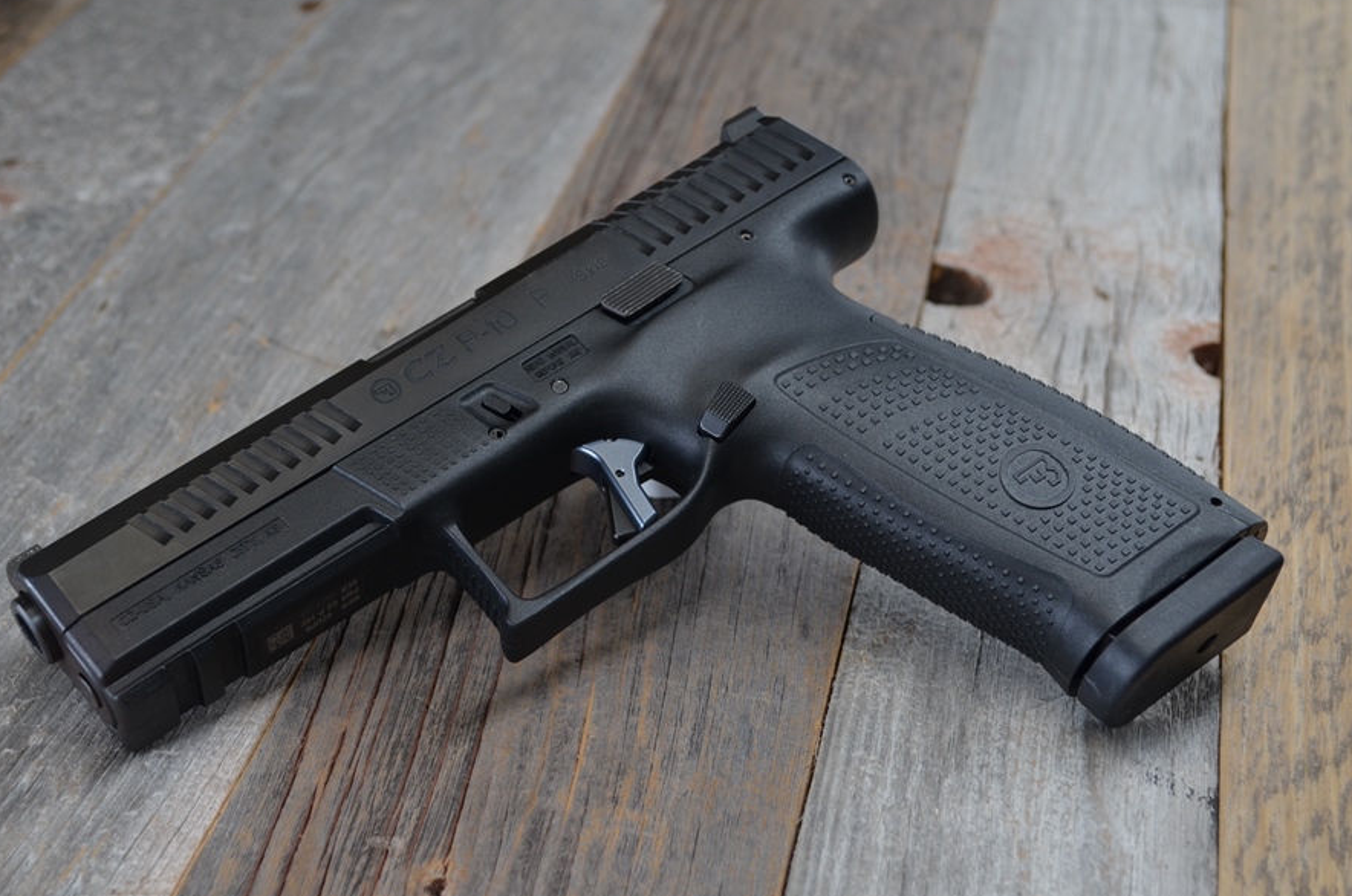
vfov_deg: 20.5
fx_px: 2474
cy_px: 471
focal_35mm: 66
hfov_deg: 30.5
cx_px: 619
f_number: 6.3
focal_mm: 38
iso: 200
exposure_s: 1/100
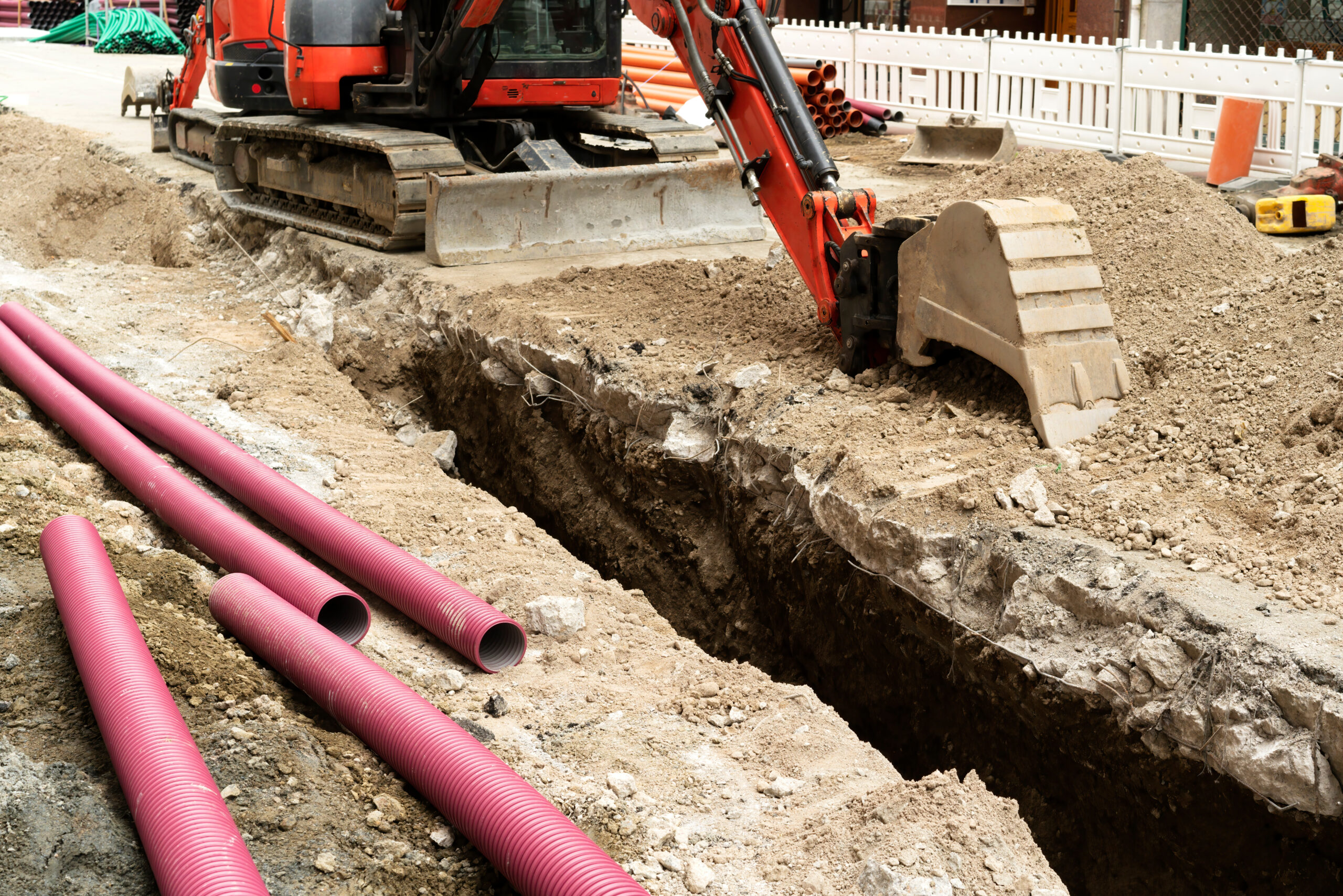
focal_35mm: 55
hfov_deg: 36.2
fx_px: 2052
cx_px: 672
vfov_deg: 24.6
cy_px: 448
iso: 800
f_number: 8
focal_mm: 55
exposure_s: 1/200
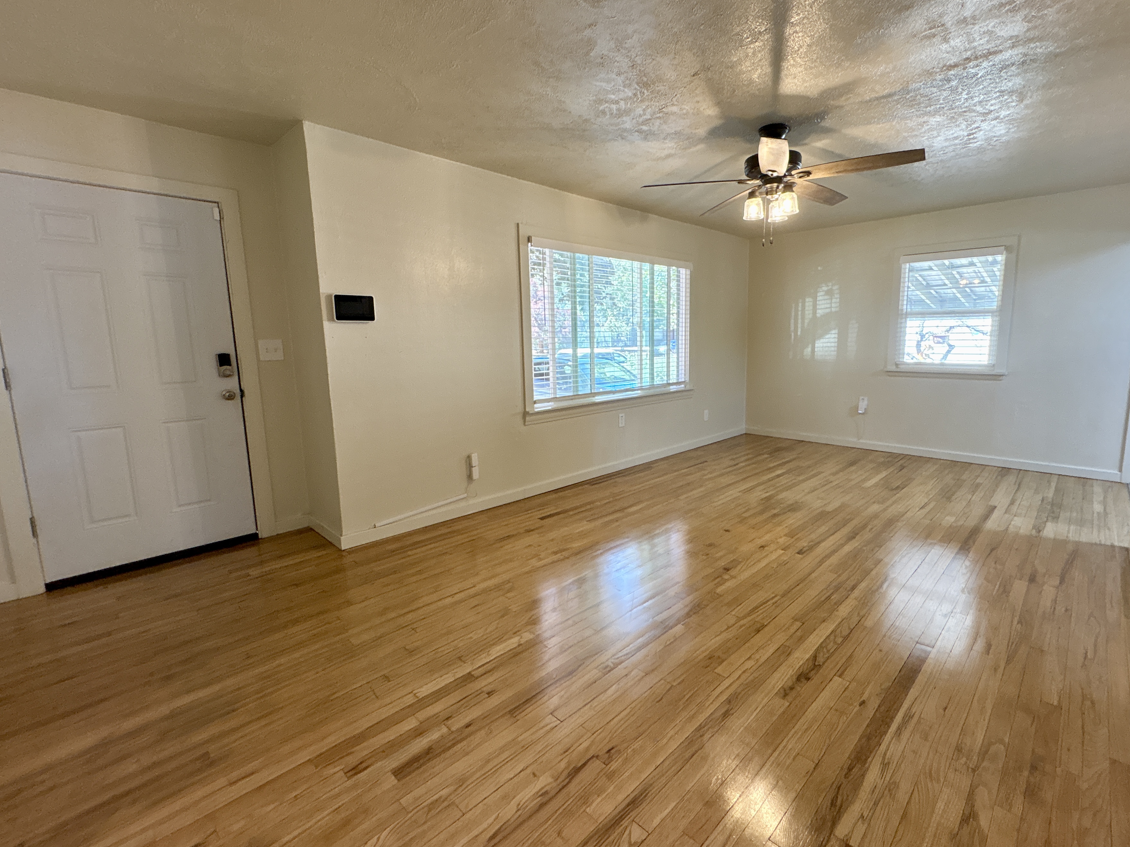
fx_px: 522
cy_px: 409
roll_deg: +1.2
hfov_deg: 94.2
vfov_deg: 78.1
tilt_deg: -7.5
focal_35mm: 16
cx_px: 621
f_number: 2.2
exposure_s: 1/60
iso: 250
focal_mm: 2.22
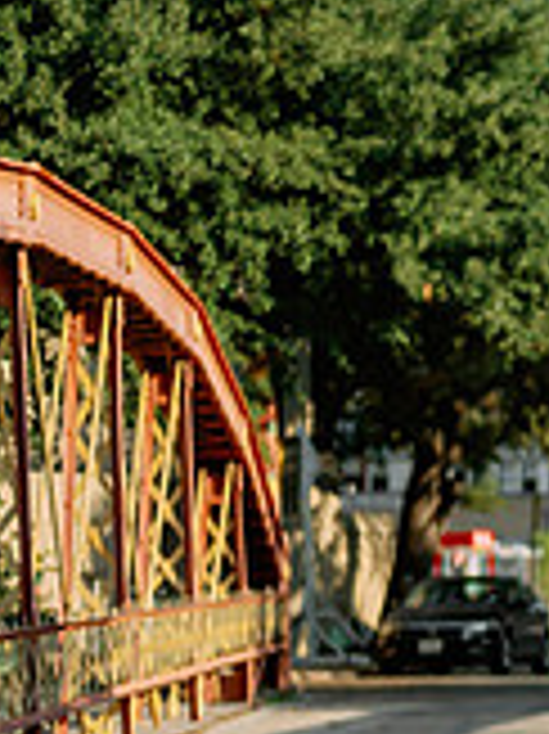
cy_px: 651
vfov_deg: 10.7
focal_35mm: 184
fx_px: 3896
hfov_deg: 7.6
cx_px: 1220
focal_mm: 50
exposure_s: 1/2500
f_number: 1.8
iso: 125
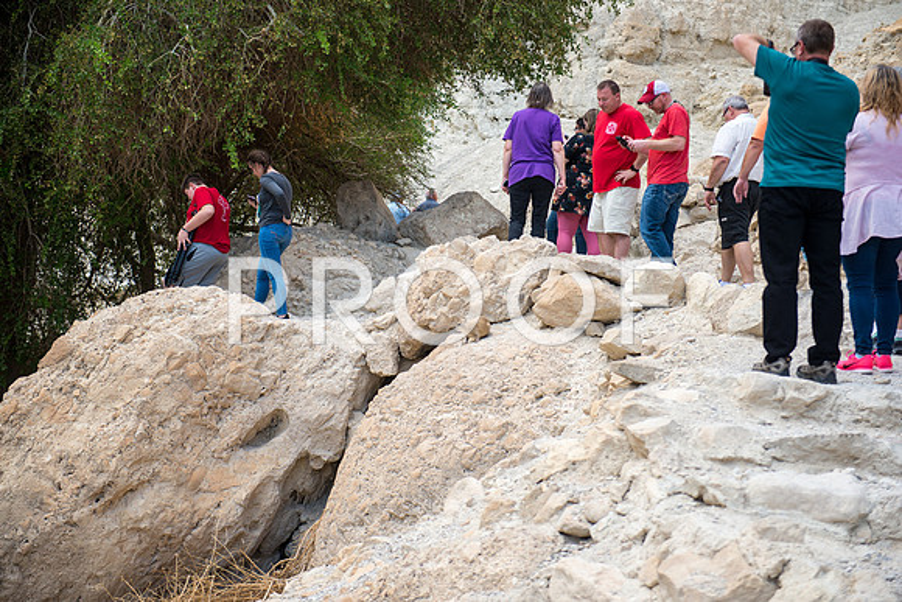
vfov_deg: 19.5
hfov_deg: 28.8
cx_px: 451
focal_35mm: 70
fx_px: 1754
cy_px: 301
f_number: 2.8
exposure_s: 1/800
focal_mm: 70
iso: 200
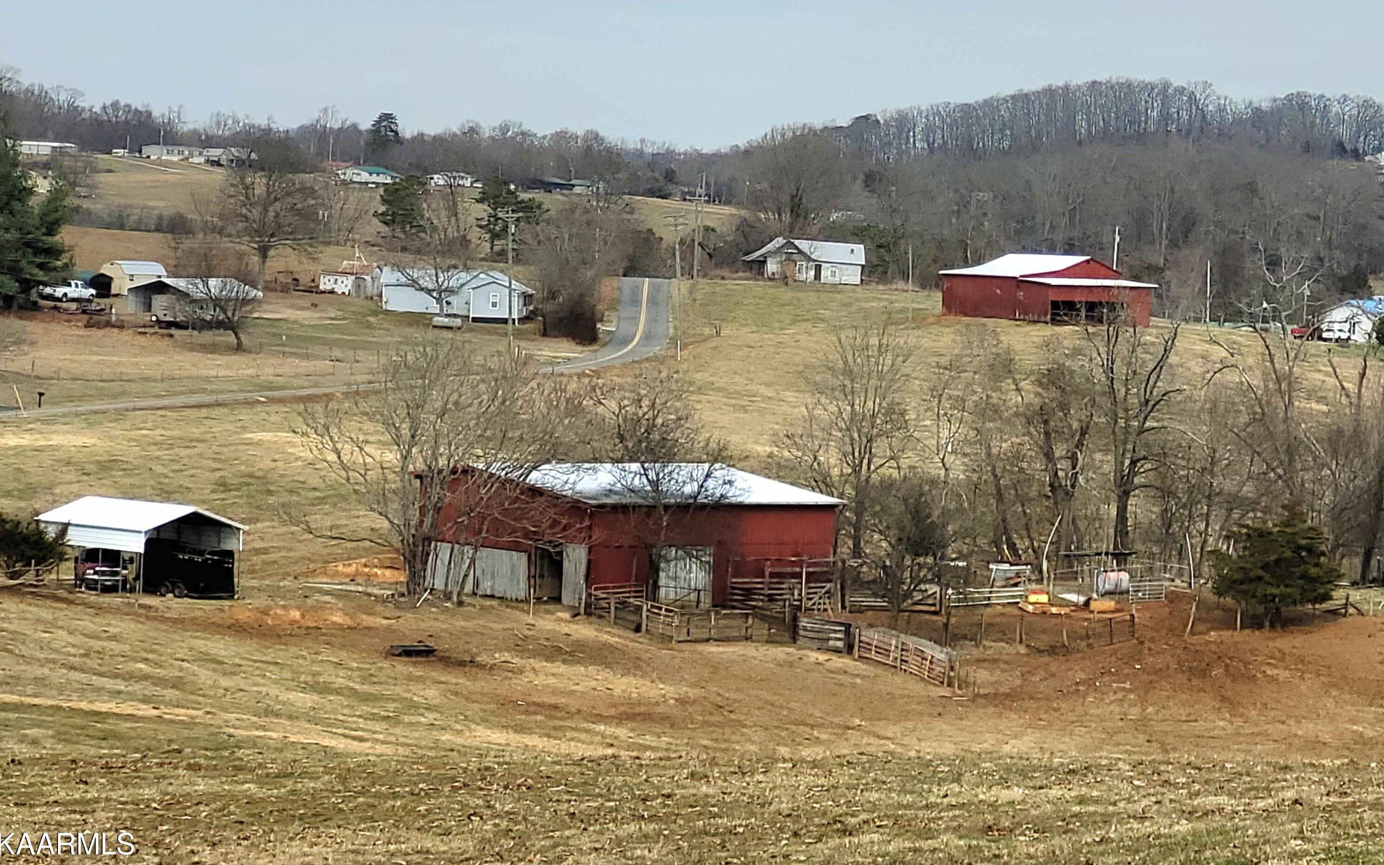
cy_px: 370
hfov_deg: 25.5
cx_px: 689
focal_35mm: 81
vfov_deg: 16.1
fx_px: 3055
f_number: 2.4
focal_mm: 7.12
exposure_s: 1/833
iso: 25
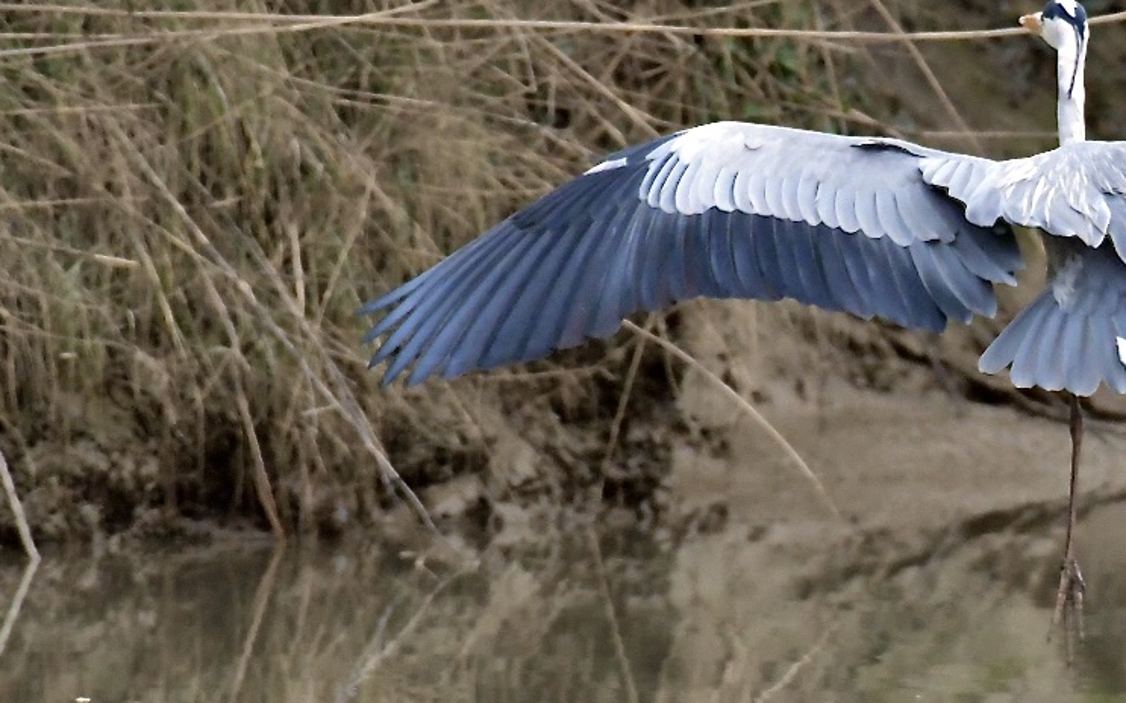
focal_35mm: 2222
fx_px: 68171
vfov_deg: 0.6
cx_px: 1165
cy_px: 330
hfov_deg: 0.9
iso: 3600
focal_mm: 500
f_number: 7.1
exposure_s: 1/640
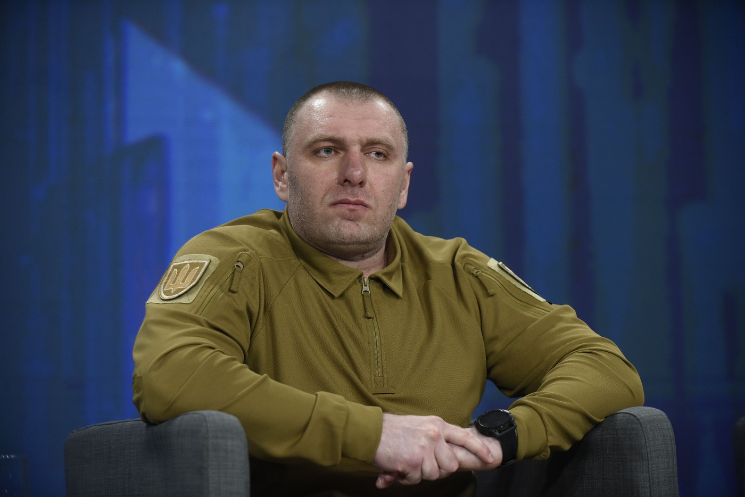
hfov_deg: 17.1
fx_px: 2484
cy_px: 248
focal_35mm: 120
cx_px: 372
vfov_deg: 11.4
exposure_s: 1/400
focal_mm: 120
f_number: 3.2
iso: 2000
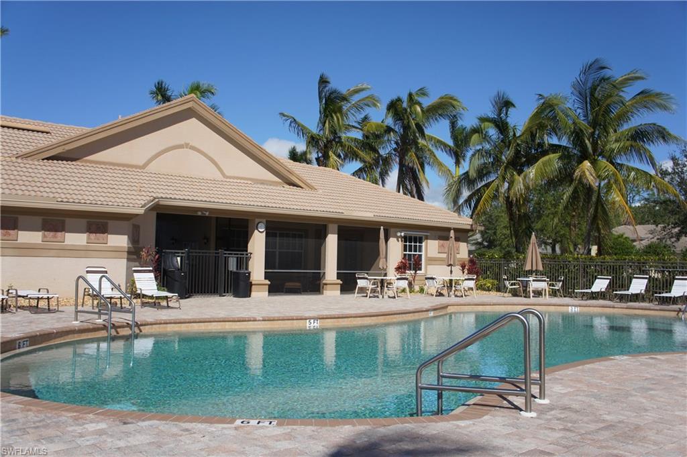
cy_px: 228
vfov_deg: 41.6
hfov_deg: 59.5
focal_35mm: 32
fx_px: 601
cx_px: 344
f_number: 5
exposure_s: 1/2000
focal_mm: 21
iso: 200
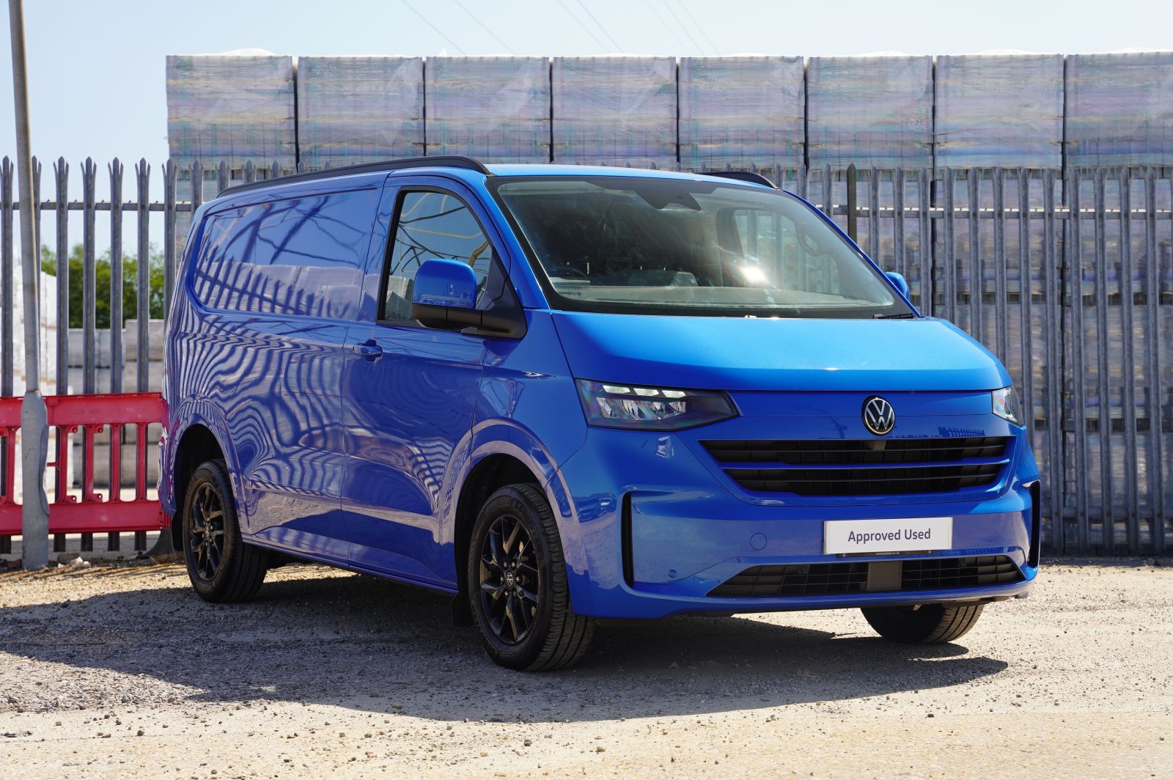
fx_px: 2279
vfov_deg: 19.4
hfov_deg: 28.9
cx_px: 586
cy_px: 390
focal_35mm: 70
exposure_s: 1/160
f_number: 5
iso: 100
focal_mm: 70
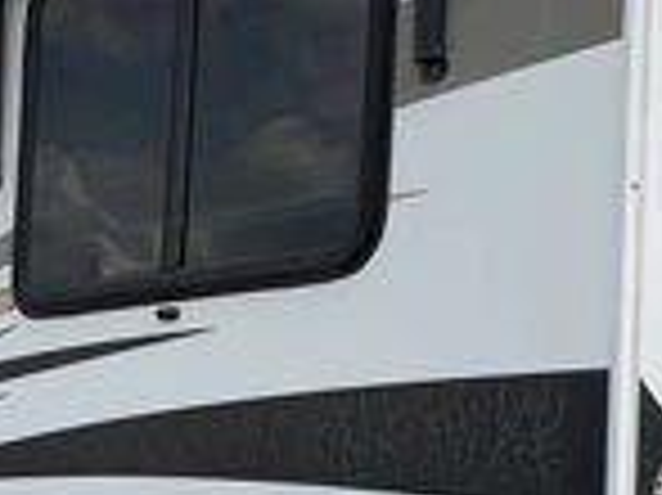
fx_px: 1510
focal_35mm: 79
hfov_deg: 24.2
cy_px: 454
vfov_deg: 18.3
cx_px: 104
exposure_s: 1/1912
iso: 25
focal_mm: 3
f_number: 1.8
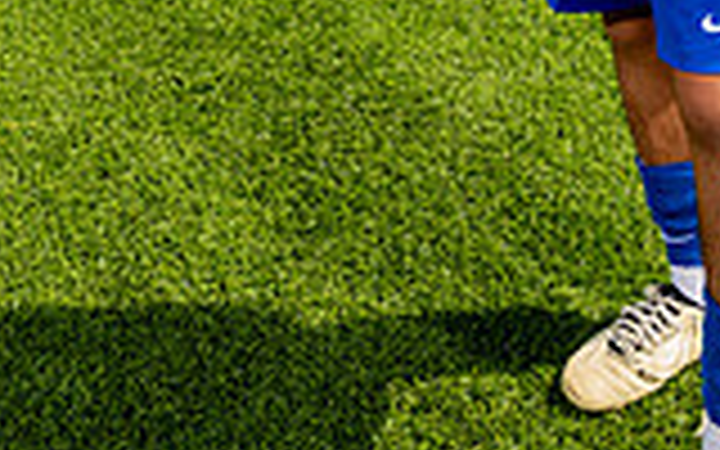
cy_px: -526
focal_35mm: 69
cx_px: 423
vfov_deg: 14.6
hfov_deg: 29.7
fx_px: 1354
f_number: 7.1
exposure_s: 1/125
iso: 50
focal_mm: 24
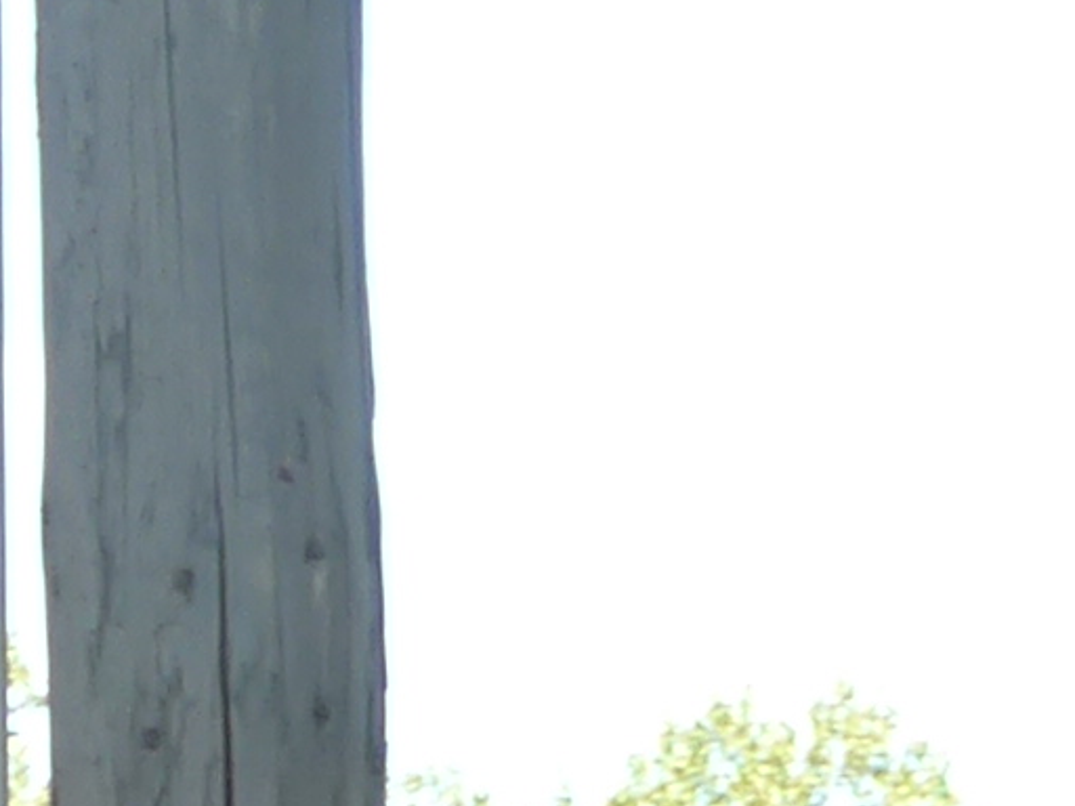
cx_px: 1598
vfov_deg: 3.9
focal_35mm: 367
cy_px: 2892
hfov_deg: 5.4
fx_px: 11397
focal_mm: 10.1
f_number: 3.2
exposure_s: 1/200
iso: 80
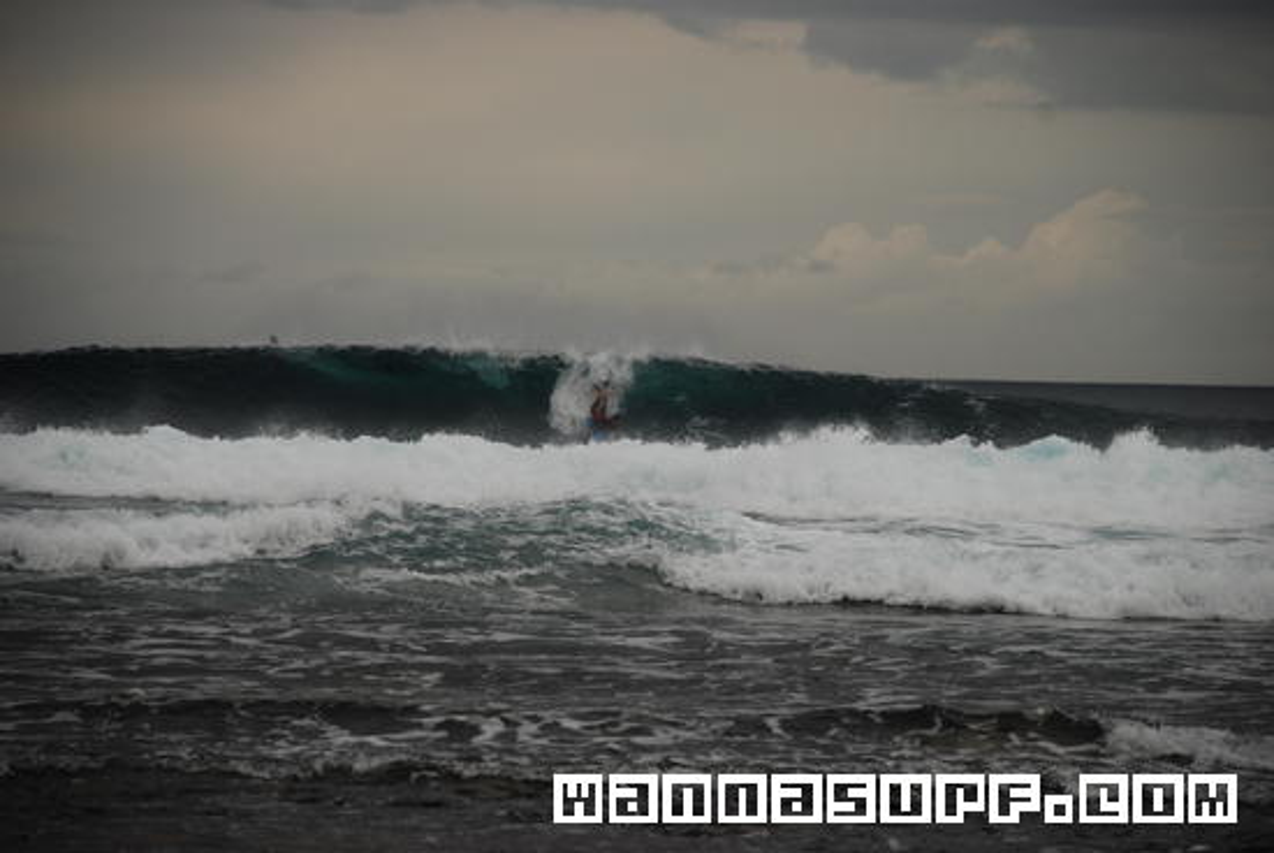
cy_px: 426
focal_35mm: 202
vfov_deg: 6.8
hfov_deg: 10.1
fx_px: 7174
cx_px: 637
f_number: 5.6
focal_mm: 135
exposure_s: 1/400
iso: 200
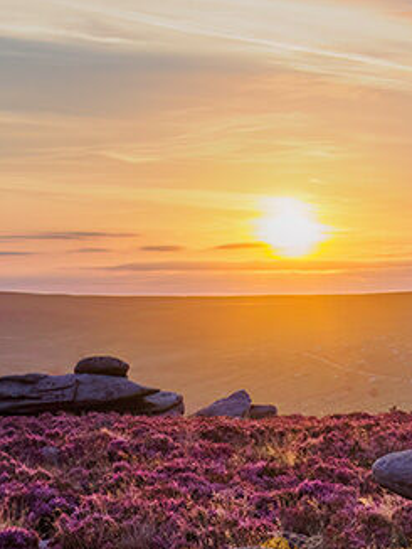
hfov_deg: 11.6
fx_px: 1981
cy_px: 632
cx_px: 486
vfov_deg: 15.3
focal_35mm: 125
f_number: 6.3
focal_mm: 17
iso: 200
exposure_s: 1/200
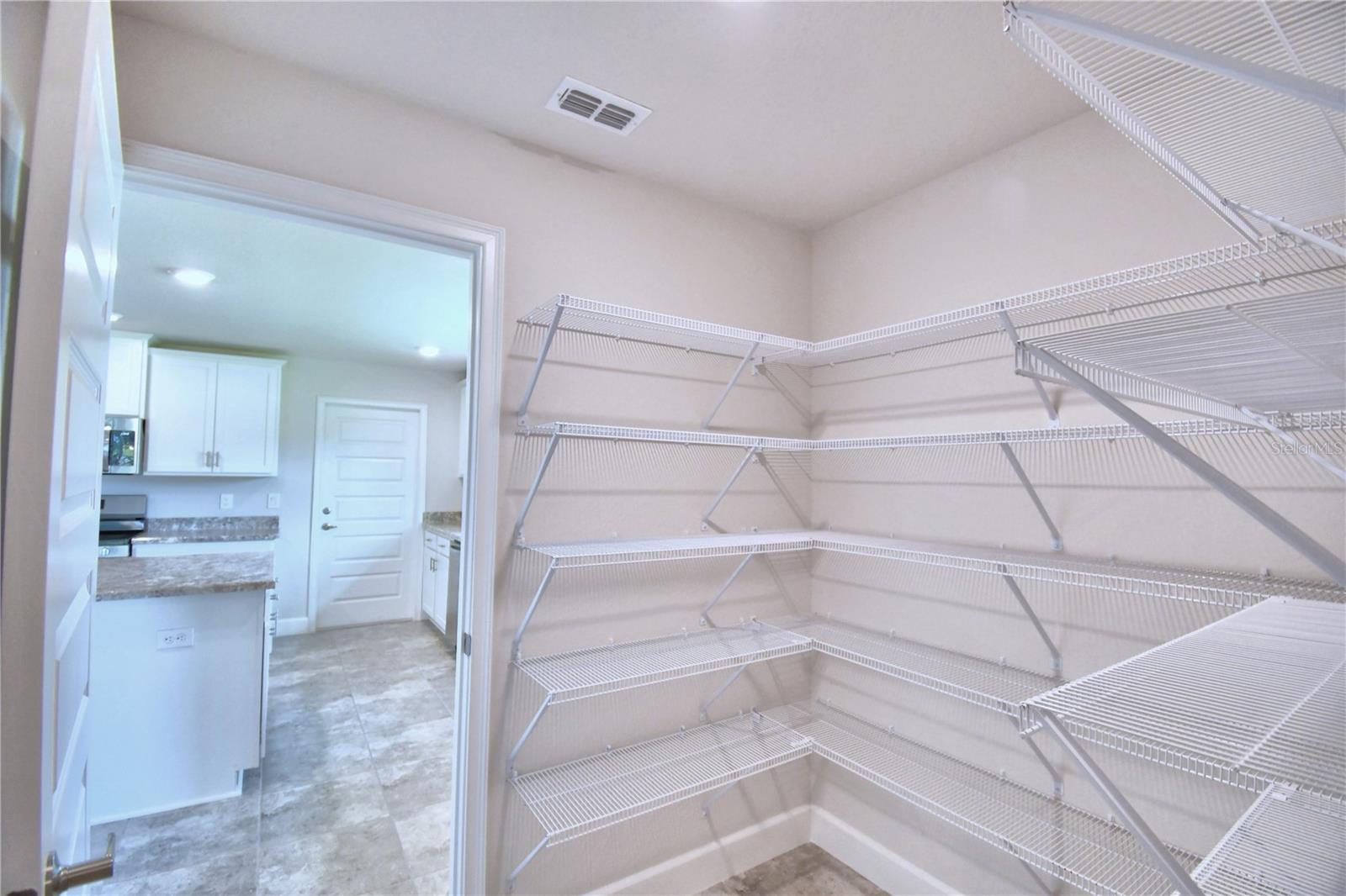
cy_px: 448
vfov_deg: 77.3
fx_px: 561
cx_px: 673
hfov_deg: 100.4
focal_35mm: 15
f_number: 4.5
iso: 400
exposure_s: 1/50
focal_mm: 10
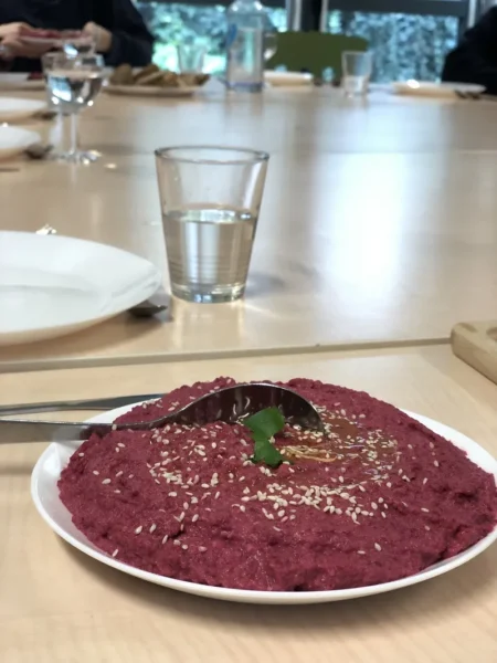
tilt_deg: -17.0
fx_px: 995
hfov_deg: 28.0
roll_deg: -0.7
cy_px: 332
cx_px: 248
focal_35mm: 52
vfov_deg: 36.8
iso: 125
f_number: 2.4
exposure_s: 1/33
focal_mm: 6
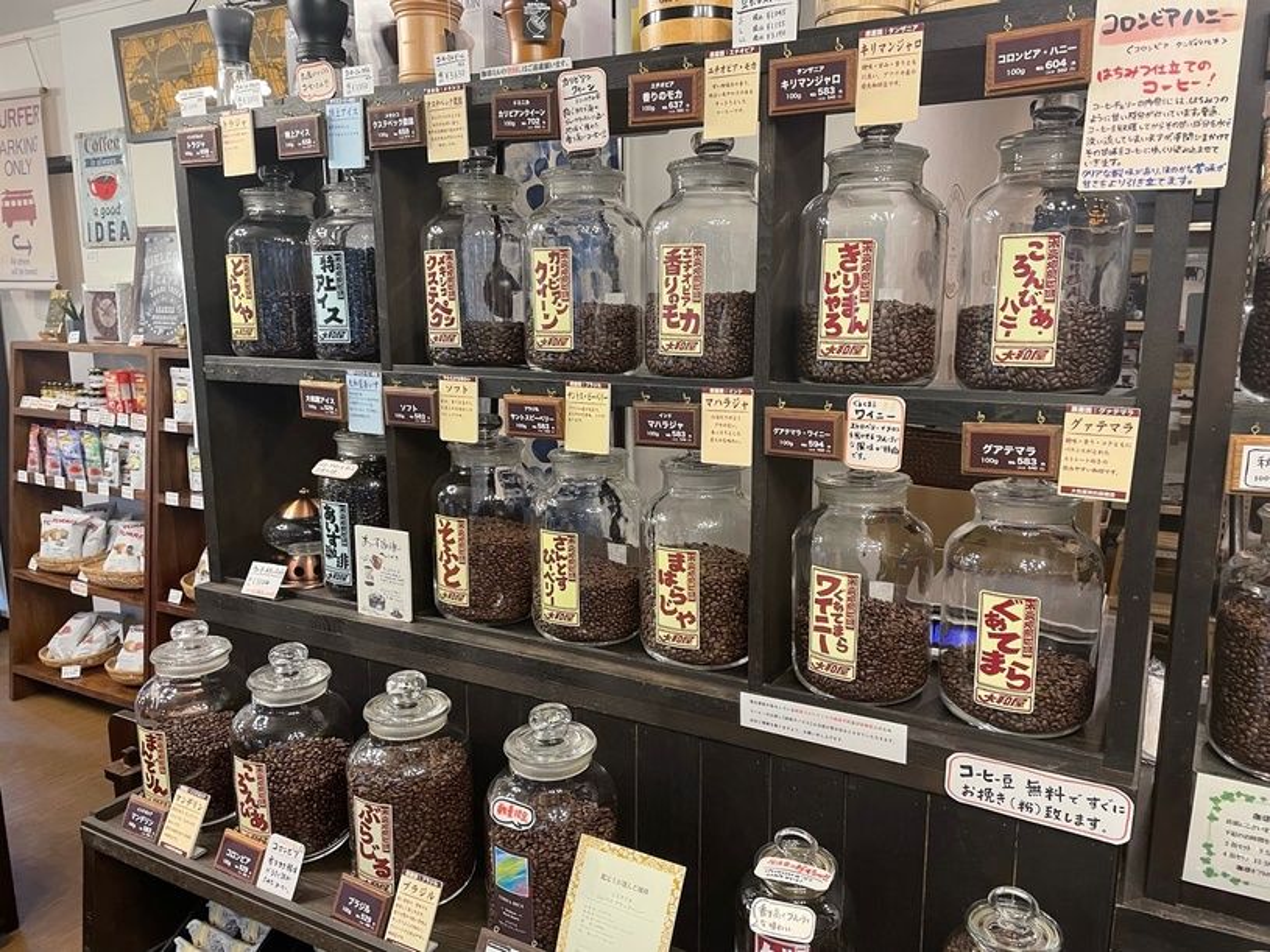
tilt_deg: -10.7
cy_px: 476
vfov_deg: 53.1
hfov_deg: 67.3
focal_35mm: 26
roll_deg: +1.2
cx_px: 635
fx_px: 954
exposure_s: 1/60
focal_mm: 4.2
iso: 200
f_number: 1.6
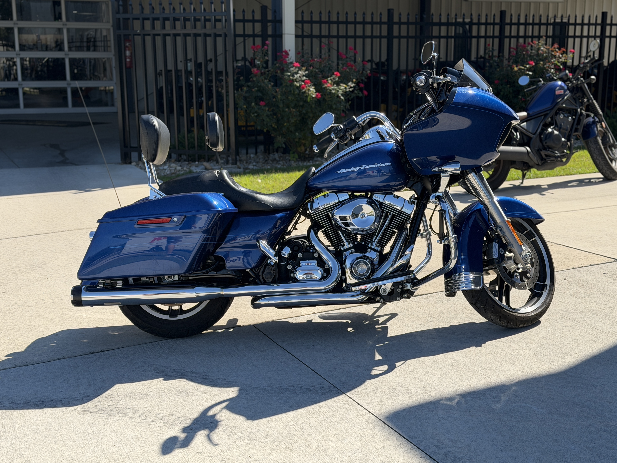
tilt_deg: -11.0
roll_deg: +0.1
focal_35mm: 49
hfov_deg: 38.9
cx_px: 308
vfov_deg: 29.7
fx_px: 873
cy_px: 233
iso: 64
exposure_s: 1/2762
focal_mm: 6.76
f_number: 1.78
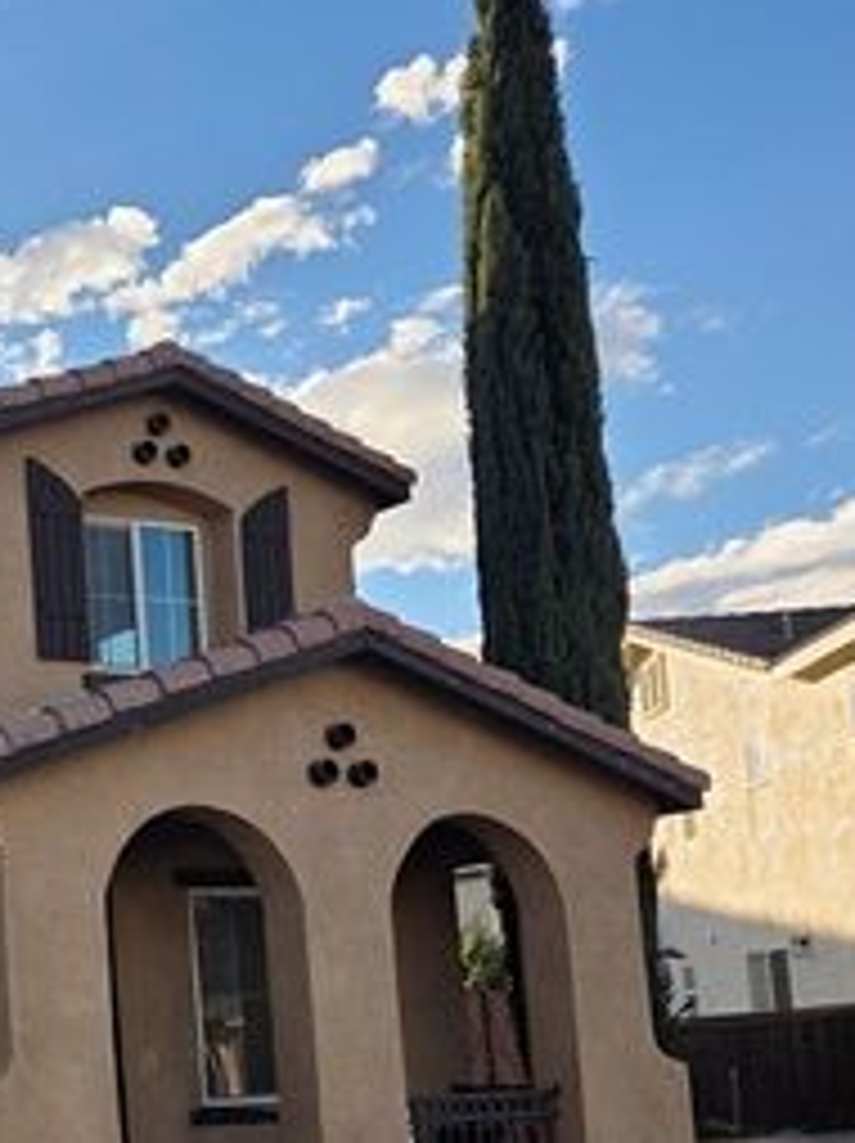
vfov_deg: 32.4
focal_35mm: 58
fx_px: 1913
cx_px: -243
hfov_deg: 22.6
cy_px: 909
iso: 80
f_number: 1.8
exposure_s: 1/5862
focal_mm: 5.4
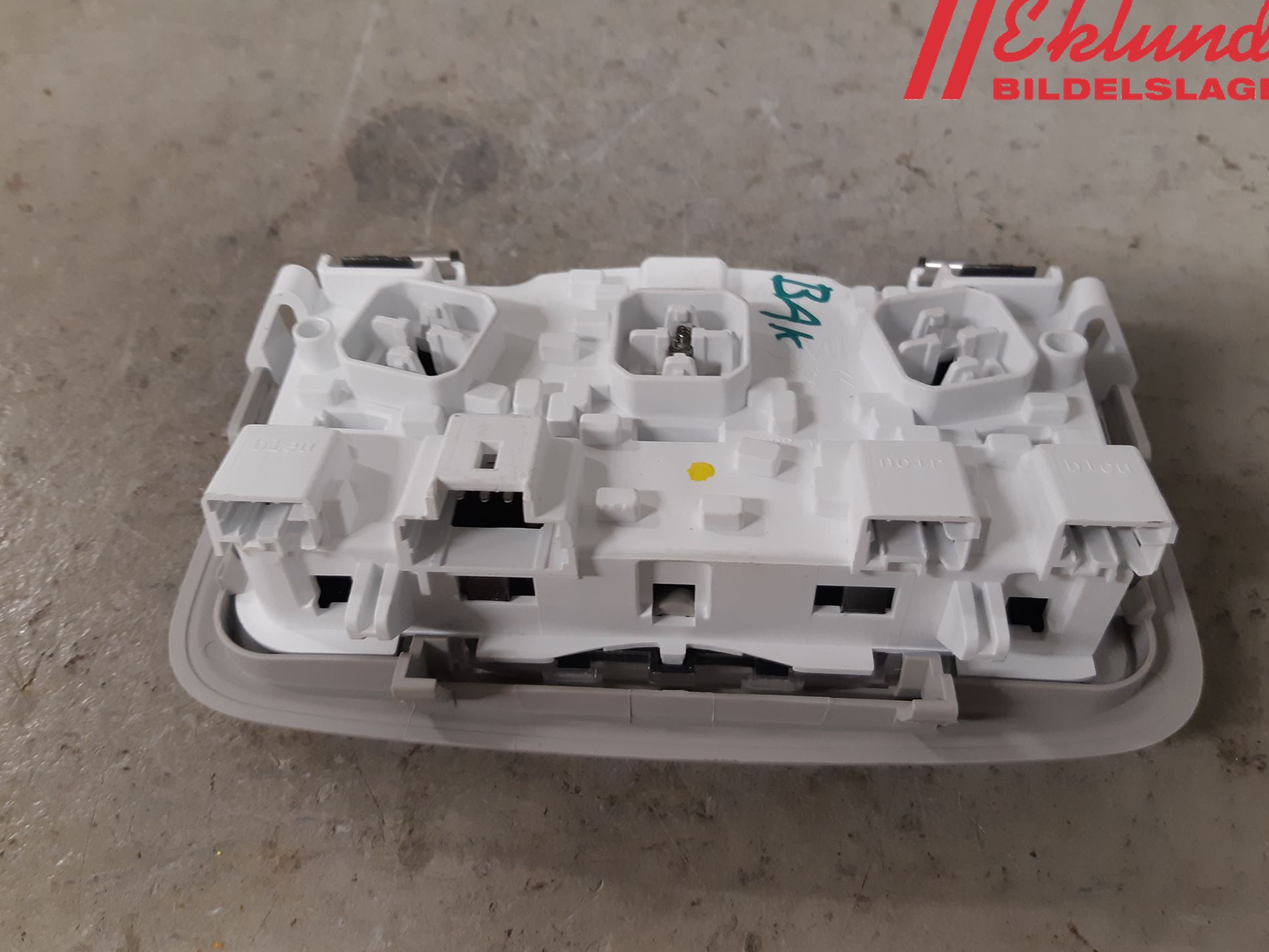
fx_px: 1026
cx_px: 630
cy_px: 499
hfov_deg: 63.4
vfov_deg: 49.7
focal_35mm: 28
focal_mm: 3.93
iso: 125
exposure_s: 1/50
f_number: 1.7
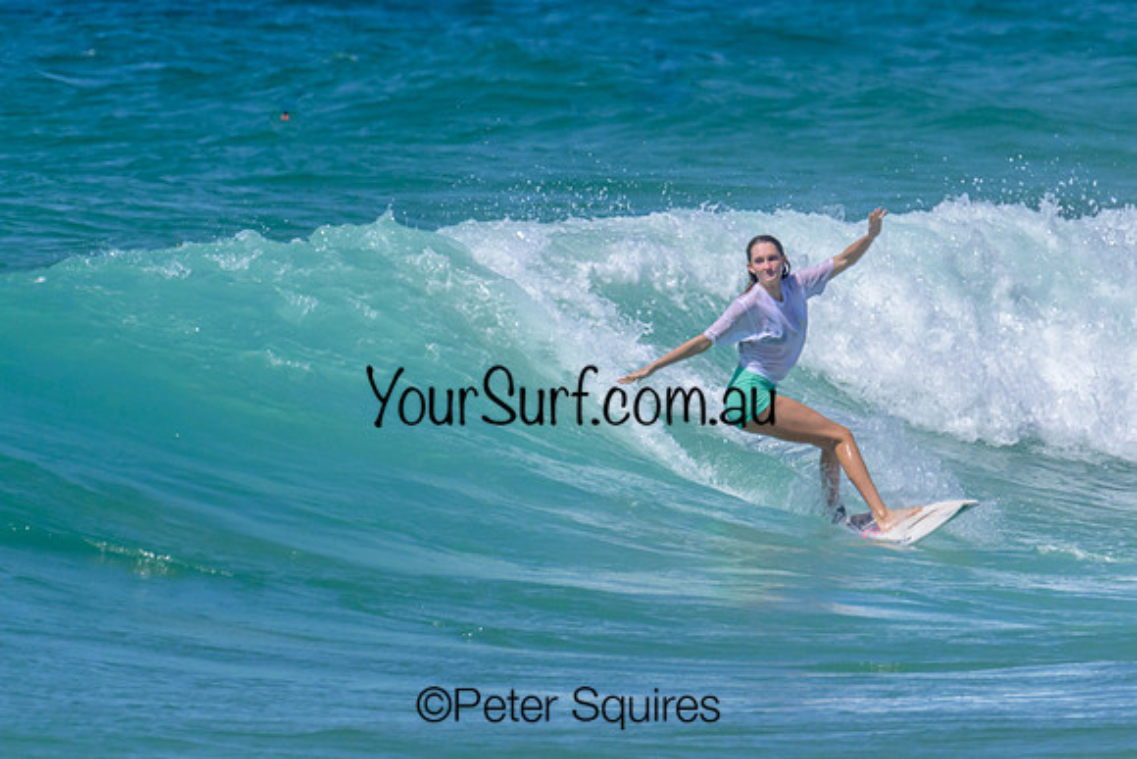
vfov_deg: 1.3
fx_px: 34737
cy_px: 237
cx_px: 520
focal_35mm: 1100
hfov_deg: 1.9
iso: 1400
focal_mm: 800
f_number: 16
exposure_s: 1/2000
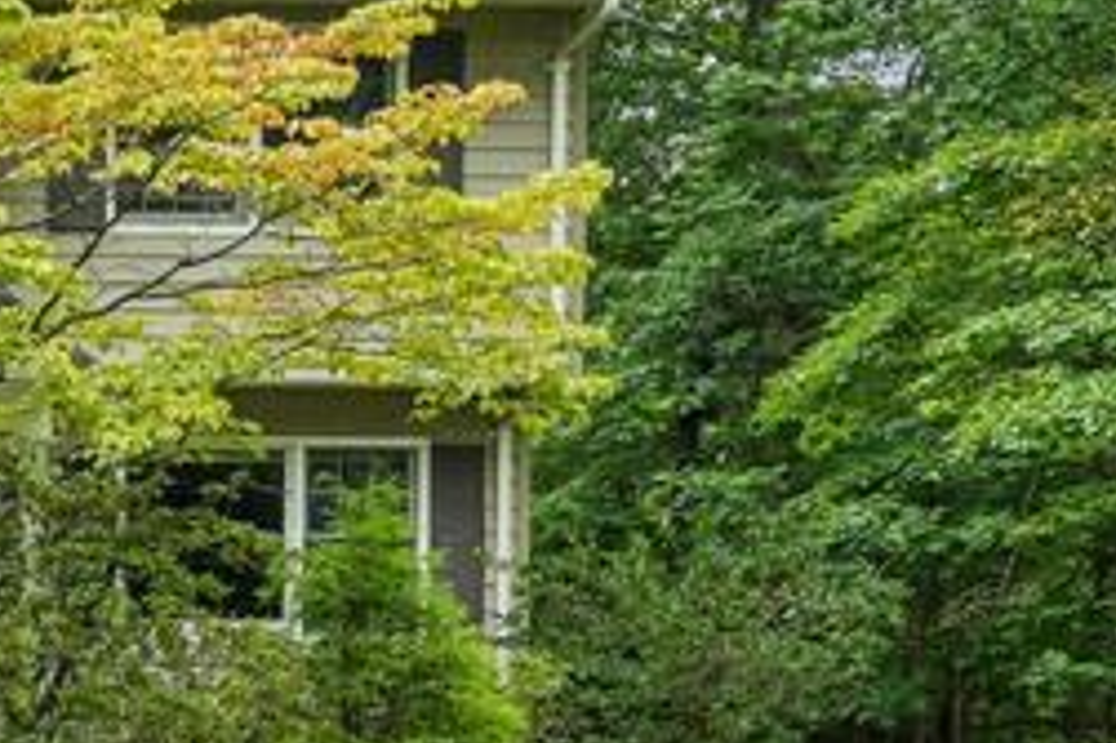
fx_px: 3160
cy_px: 569
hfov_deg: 16.0
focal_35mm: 102
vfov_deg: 13.4
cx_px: -1067
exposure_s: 1/30
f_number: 8
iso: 100
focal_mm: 25
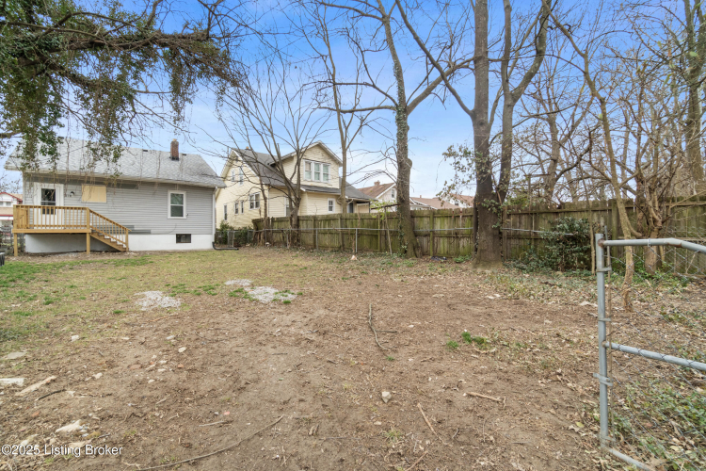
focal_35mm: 15
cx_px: 353
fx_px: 294
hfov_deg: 100.4
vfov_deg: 77.3
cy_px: 236
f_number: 9
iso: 400
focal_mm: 10
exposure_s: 1/40
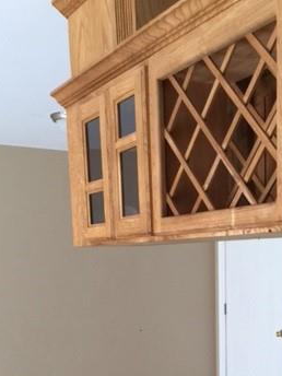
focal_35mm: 54
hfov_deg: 26.7
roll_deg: -0.4
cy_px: 332
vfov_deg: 33.8
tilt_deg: -7.1
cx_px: 204
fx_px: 587
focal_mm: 4.15
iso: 50
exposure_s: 1/30
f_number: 2.2
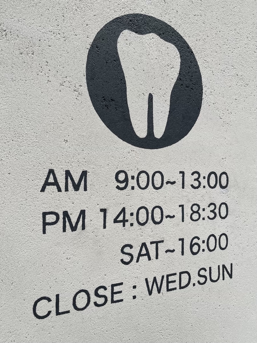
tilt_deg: +0.3
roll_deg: +0.4
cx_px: 128
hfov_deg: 53.1
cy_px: 172
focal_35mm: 26
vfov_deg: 67.3
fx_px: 257
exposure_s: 1/121
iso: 40
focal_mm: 5.1
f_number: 1.6
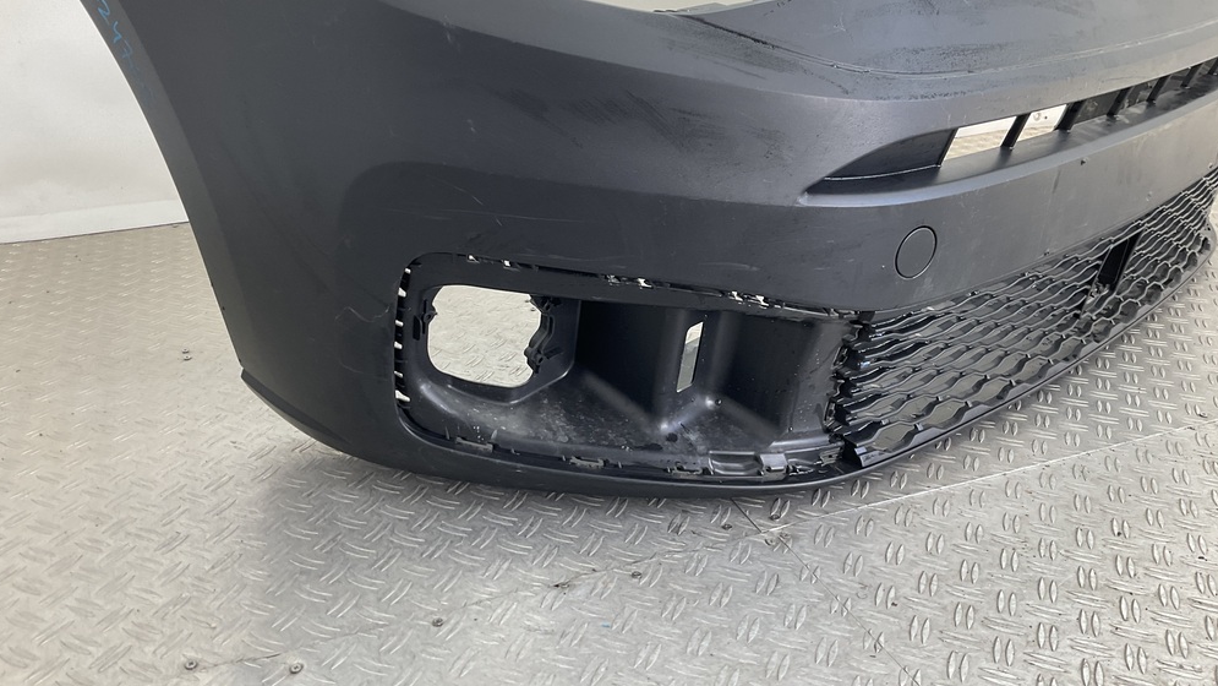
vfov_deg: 36.3
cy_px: 228
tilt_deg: -18.9
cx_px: 608
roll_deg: -3.4
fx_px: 1034
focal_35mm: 32
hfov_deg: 61.0
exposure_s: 1/120
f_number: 1.8
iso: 40
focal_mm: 3
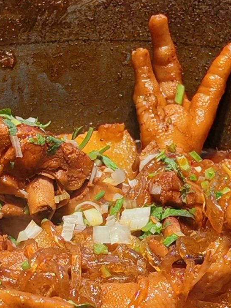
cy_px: 282
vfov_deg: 11.2
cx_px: 52
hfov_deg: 8.4
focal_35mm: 176
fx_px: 1566
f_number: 1.95
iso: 50
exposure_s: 1/120
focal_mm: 5.52
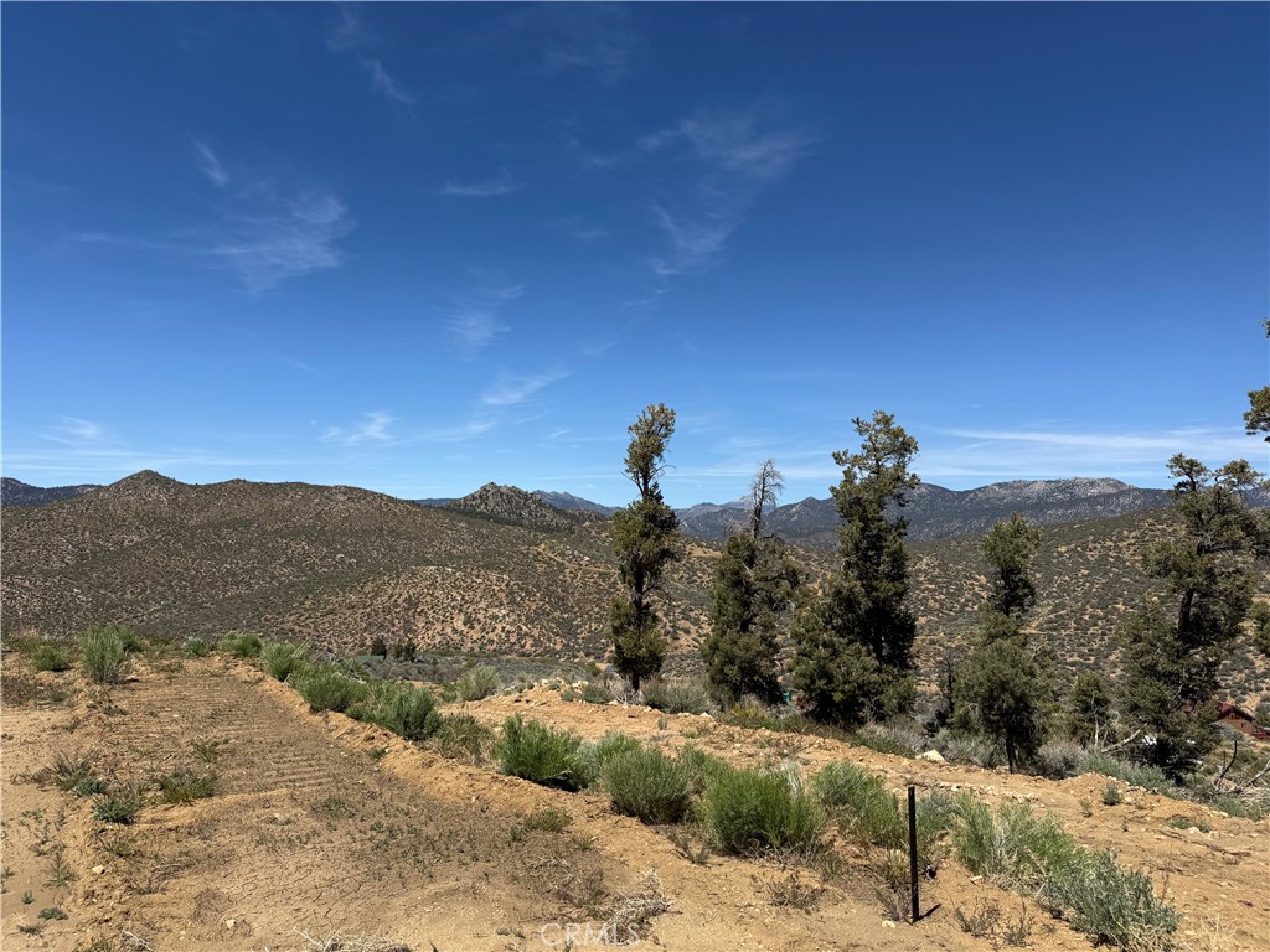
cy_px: 476
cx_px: 635
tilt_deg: +3.9
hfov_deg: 71.6
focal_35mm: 24
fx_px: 881
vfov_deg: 56.8
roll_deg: -1.5
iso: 80
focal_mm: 6.76
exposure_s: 1/6711
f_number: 1.78
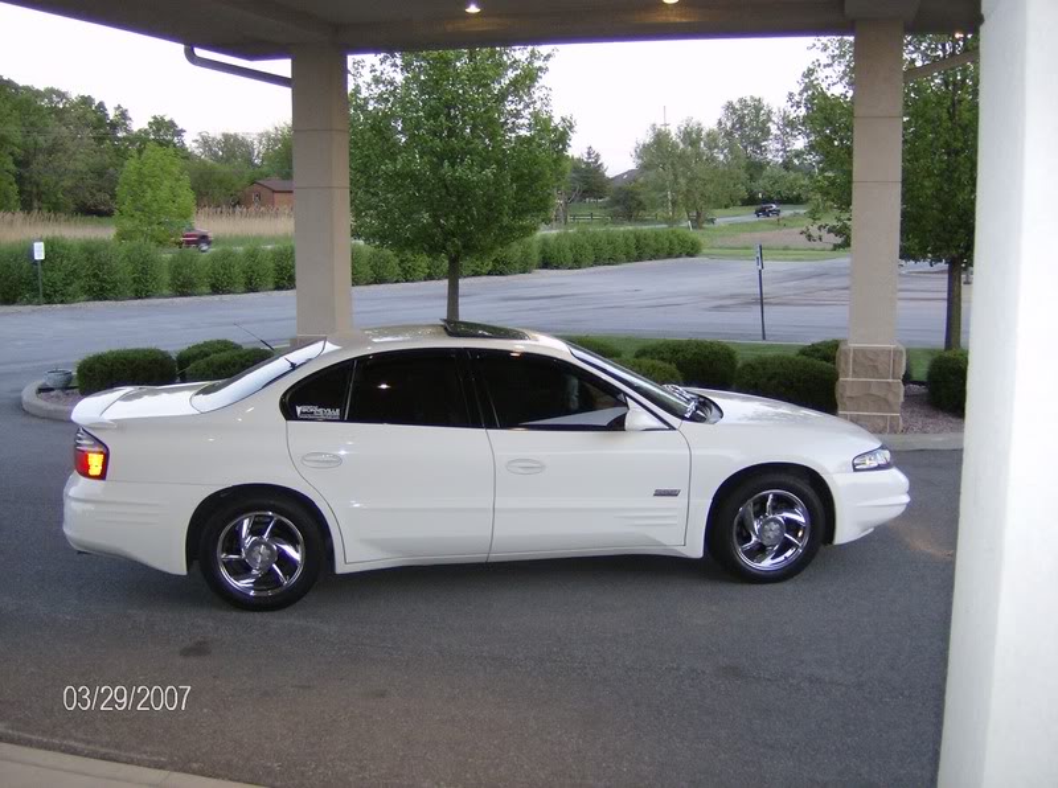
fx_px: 1098
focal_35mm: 36
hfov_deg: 51.5
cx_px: 529
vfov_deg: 39.5
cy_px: 394
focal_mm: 6
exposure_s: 1/60
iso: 200
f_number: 2.8
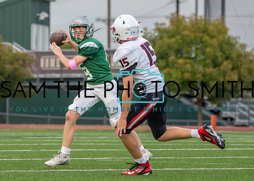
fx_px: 2969
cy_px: 68
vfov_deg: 3.5
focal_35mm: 412
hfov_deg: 4.9
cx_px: 59
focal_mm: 212
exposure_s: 1/1600
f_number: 5.6
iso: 1000
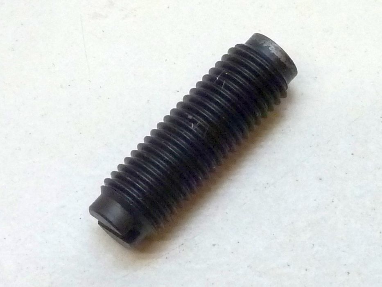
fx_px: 464
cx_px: 191
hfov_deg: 44.8
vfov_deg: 34.4
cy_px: 144
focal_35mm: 42
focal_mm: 6.9
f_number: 3.7
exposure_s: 1/30
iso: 320
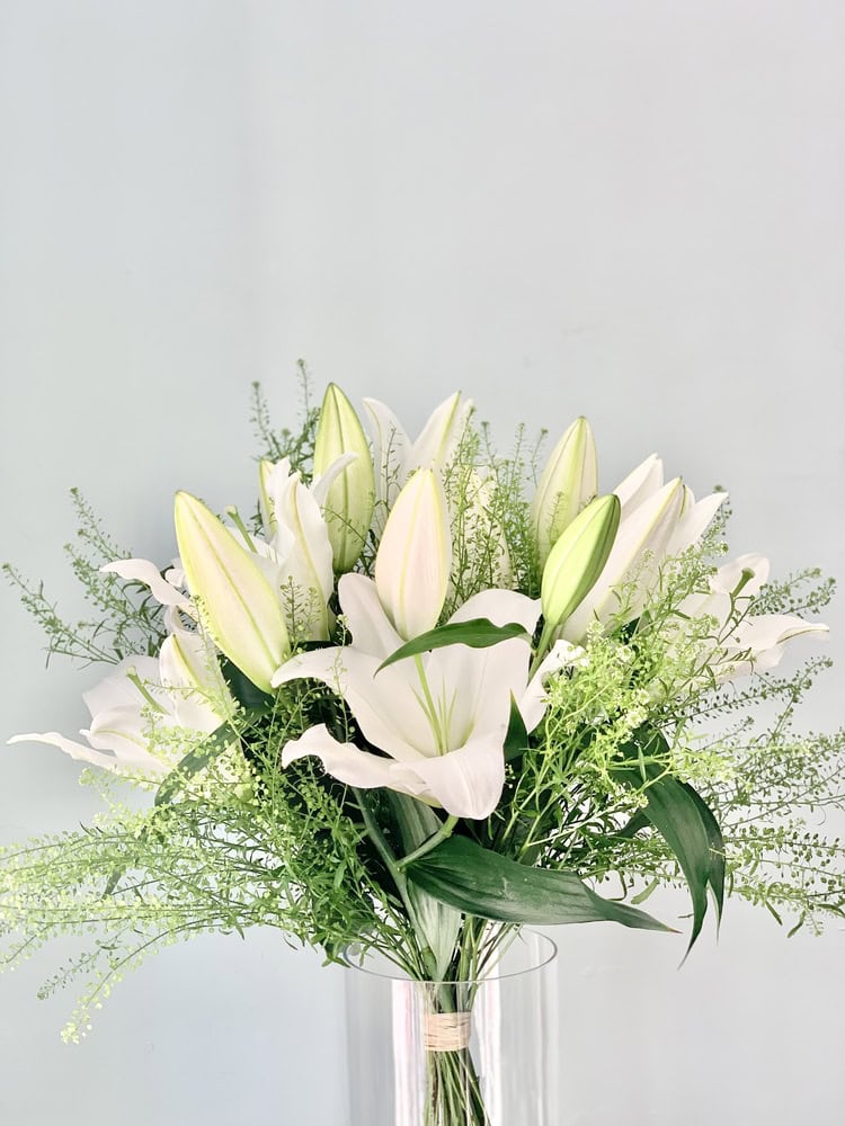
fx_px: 1692
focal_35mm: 52
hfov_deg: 28.0
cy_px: 563
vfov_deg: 36.8
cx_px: 422
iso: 64
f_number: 2.4
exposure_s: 1/100
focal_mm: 6
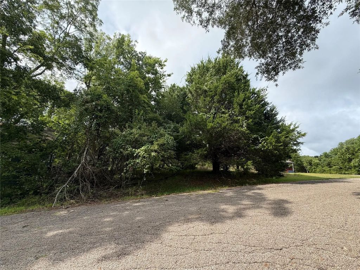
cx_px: 180
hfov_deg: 102.1
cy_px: 135
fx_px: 146
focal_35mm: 14
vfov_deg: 85.7
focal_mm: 2.22
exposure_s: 1/770
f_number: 2.2
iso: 40
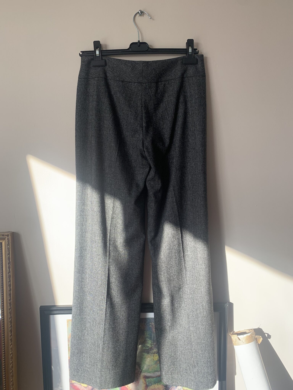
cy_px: 195
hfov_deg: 53.1
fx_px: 293
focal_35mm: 26
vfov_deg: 67.3
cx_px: 146
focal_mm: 4.25
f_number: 1.8
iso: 25
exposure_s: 1/364
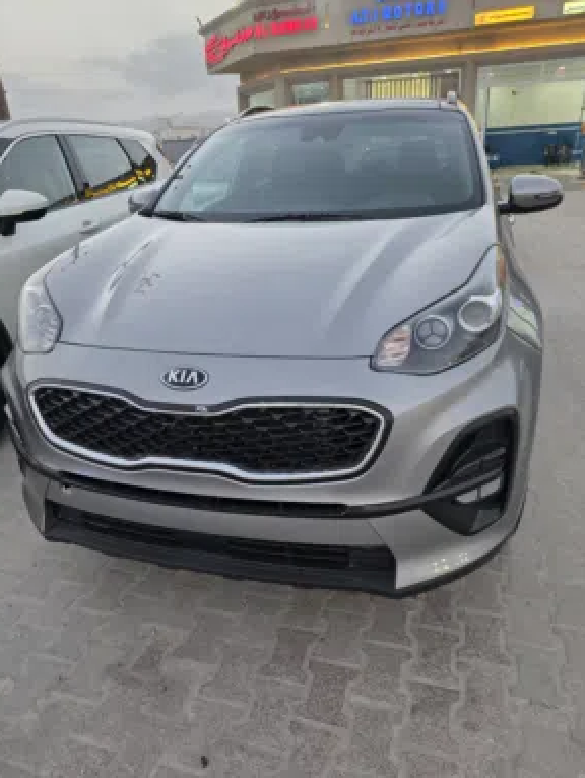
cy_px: 404
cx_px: 284
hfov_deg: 56.9
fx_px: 540
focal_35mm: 24
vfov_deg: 71.5
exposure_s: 1/100
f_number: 1.7
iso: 125
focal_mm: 6.3
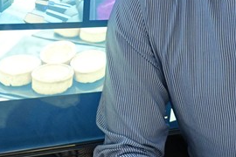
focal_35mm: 80
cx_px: 126
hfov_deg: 25.4
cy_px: -41
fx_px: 524
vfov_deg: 16.2
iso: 2500
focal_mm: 24
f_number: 4
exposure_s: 1/60
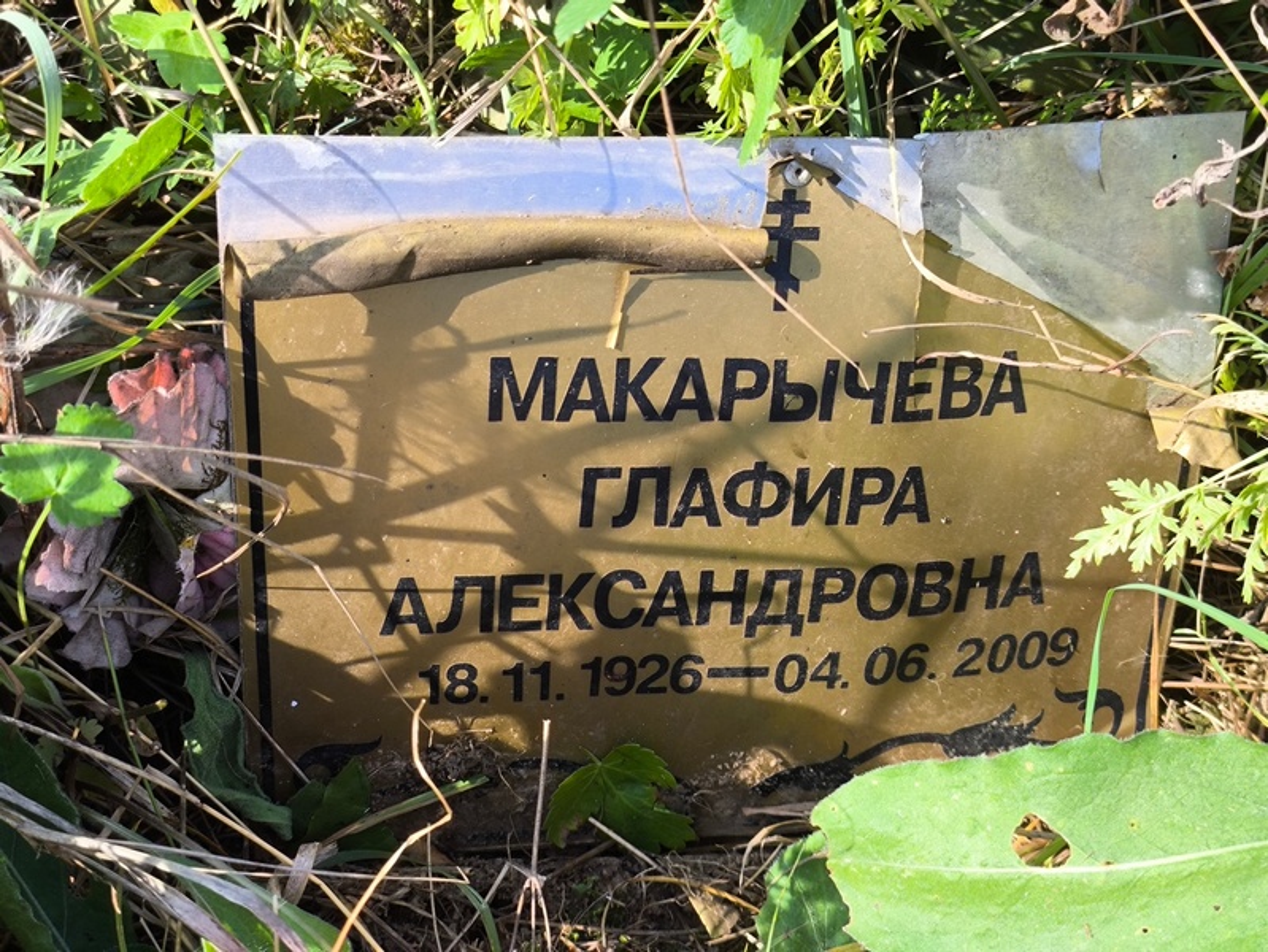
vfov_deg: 29.1
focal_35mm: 50
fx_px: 1832
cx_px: 634
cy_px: 476
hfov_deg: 38.2
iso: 50
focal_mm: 4.71
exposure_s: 1/405
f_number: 1.7
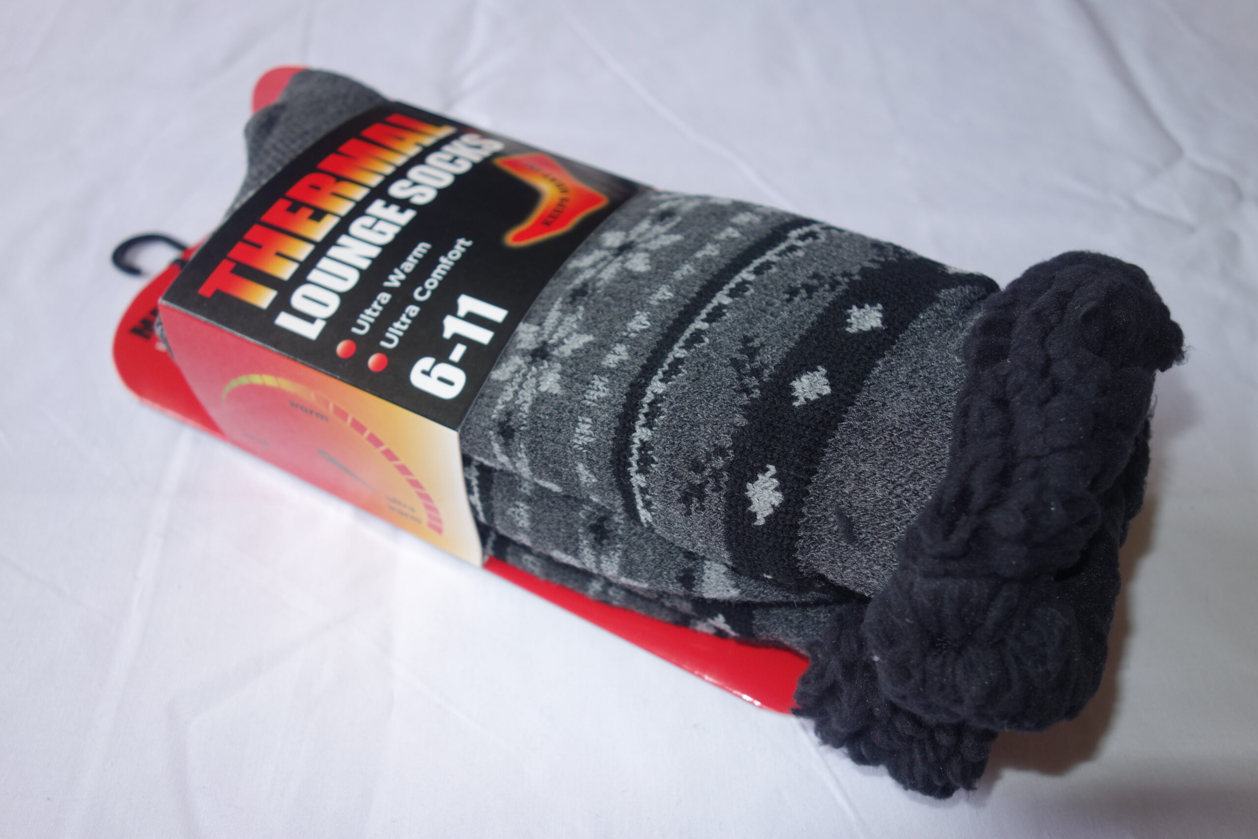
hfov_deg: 65.5
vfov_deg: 46.4
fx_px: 978
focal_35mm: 28
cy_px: 420
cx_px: 629
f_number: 2.8
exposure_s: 1/100
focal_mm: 10.4
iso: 125
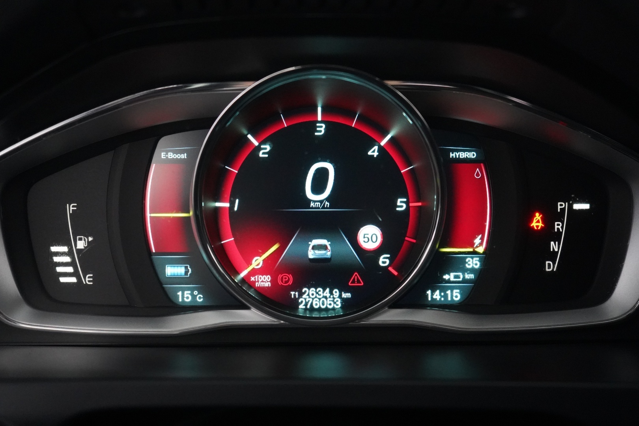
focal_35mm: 42
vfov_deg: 31.9
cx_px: 320
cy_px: 213
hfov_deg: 46.4
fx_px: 745
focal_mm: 42
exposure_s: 1/125
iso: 12800
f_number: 4.5
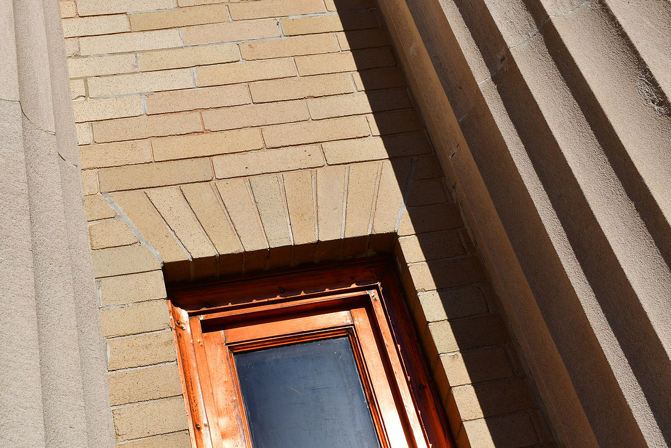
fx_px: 1007
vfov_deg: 25.1
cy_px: 224
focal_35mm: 54
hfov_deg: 36.9
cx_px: 336
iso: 200
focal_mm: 36
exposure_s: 1/250
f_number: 16
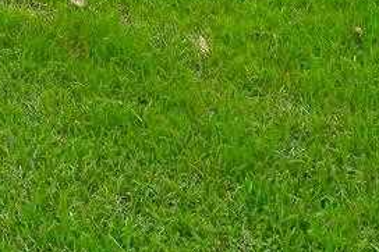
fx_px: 1189
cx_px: -290
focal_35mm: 113
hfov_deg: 15.7
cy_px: -361
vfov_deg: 10.4
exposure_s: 1/75
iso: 250
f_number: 8
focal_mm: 10
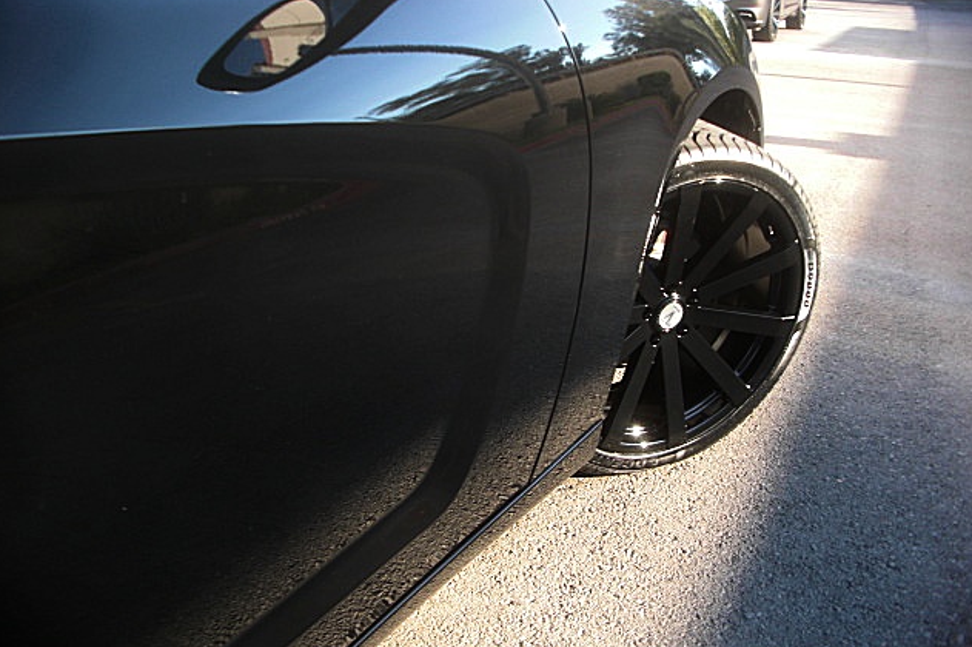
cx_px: 485
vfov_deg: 35.0
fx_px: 1025
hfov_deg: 50.7
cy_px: 316
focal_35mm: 38
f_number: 2.8
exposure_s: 1/100
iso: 50
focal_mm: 6.3
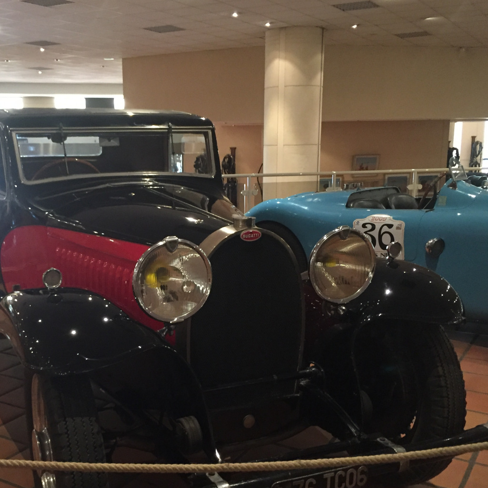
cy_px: 274
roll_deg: -0.2
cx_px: 183
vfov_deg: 41.8
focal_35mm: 40
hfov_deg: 41.6
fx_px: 638
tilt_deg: -11.6
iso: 250
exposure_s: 1/17
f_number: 2.2
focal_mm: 4.15
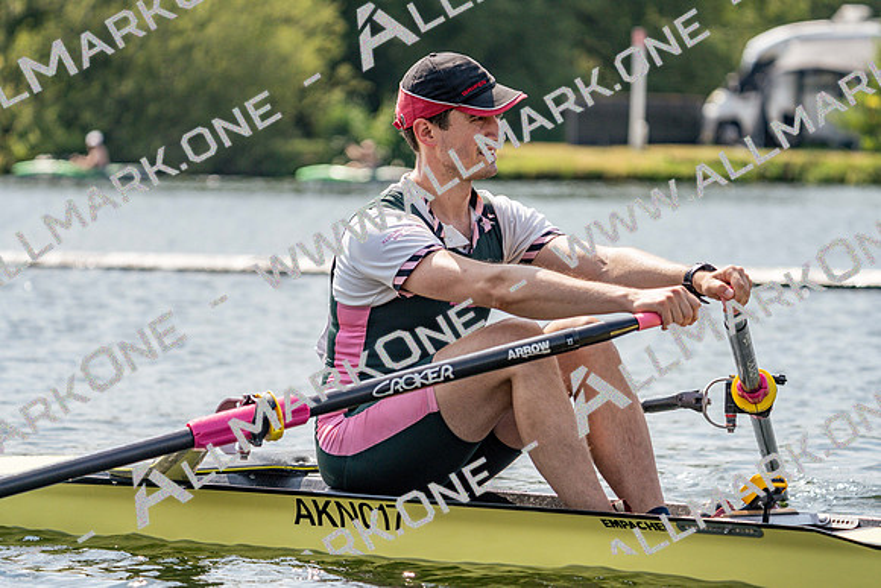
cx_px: 440
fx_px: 4895
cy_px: 294
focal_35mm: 200
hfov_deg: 10.3
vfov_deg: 6.9
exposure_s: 1/1600
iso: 250
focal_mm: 200
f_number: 5.6
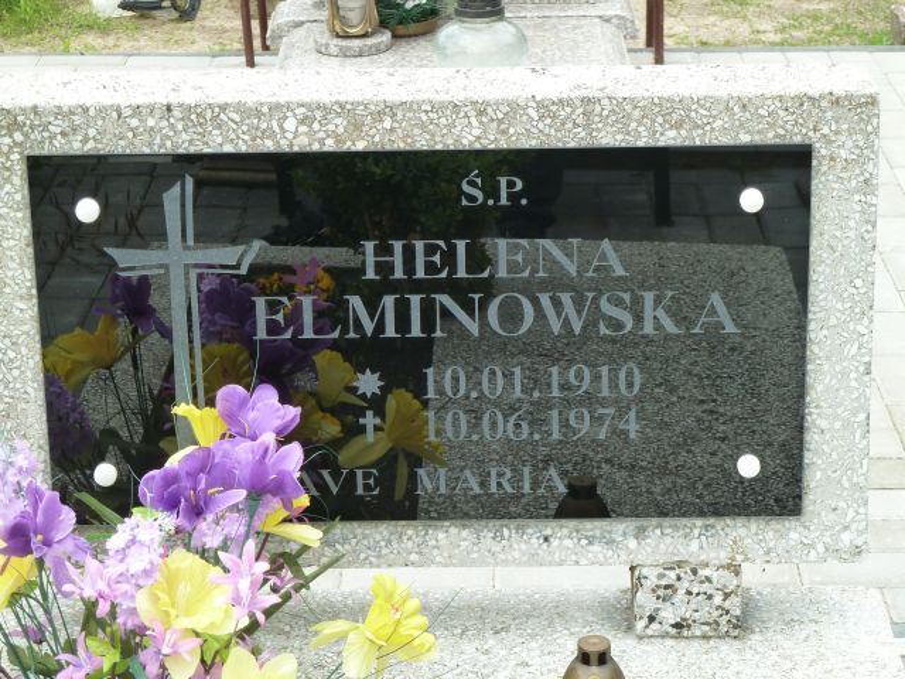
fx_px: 2510
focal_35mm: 96
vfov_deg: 15.4
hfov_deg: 20.4
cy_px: 340
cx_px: 452
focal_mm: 15.8
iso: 125
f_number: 4.3
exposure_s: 1/80
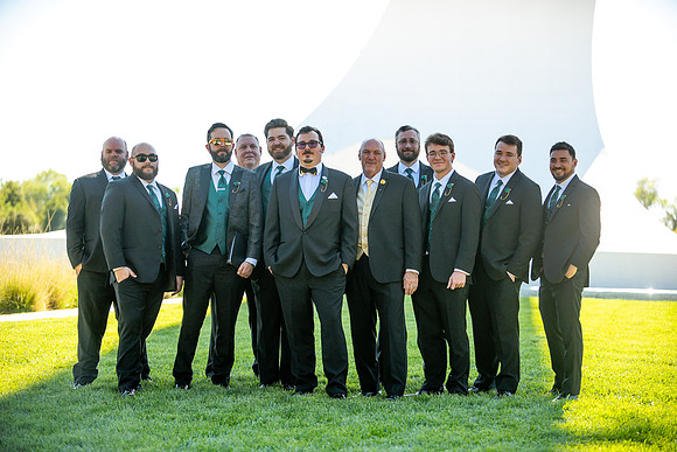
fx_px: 1787
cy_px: 226
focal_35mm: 95
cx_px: 338
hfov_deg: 21.5
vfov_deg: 14.4
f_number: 2.8
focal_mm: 95
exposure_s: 1/1600
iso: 400
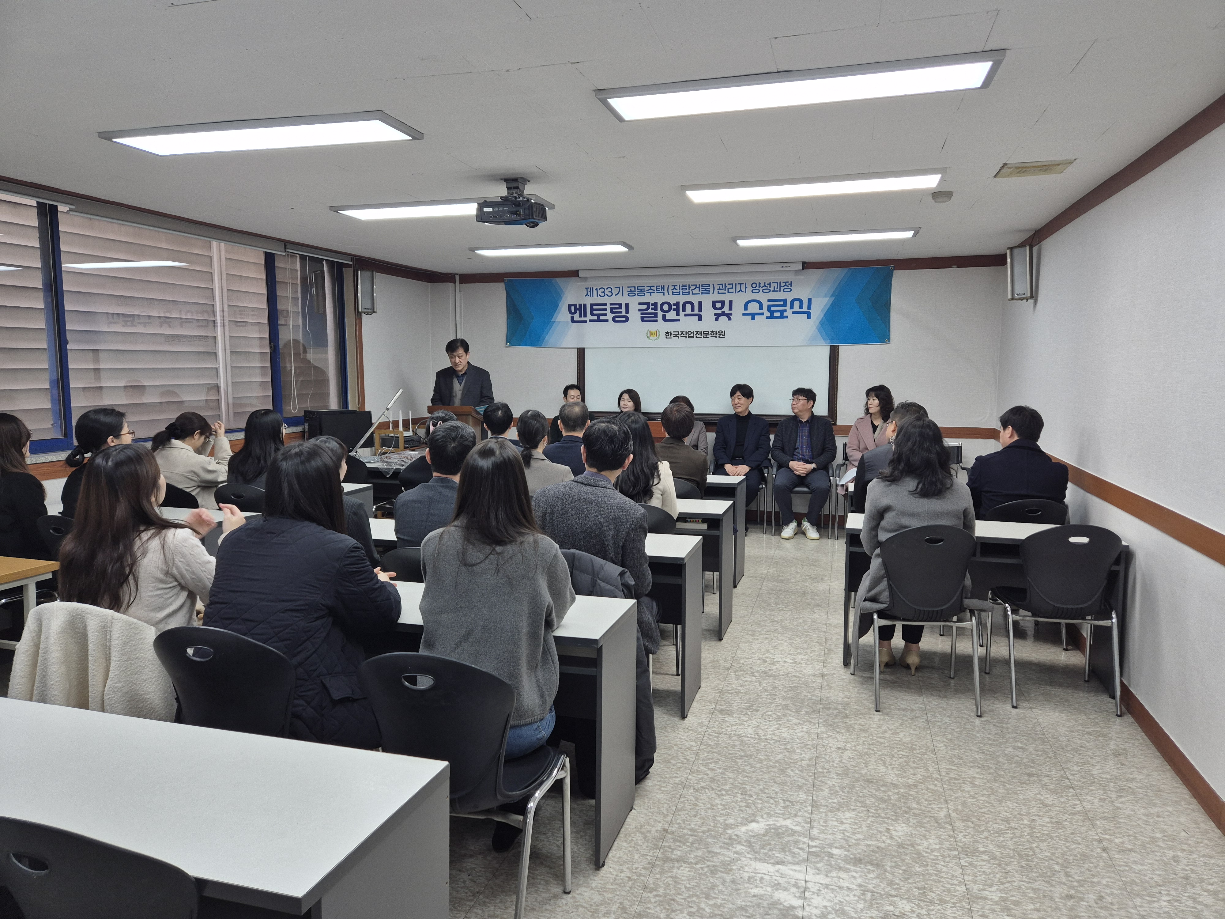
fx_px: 814
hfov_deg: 73.9
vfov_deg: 58.9
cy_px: 460
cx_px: 612
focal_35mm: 23
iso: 80
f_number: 1.8
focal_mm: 5.4
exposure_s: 1/120
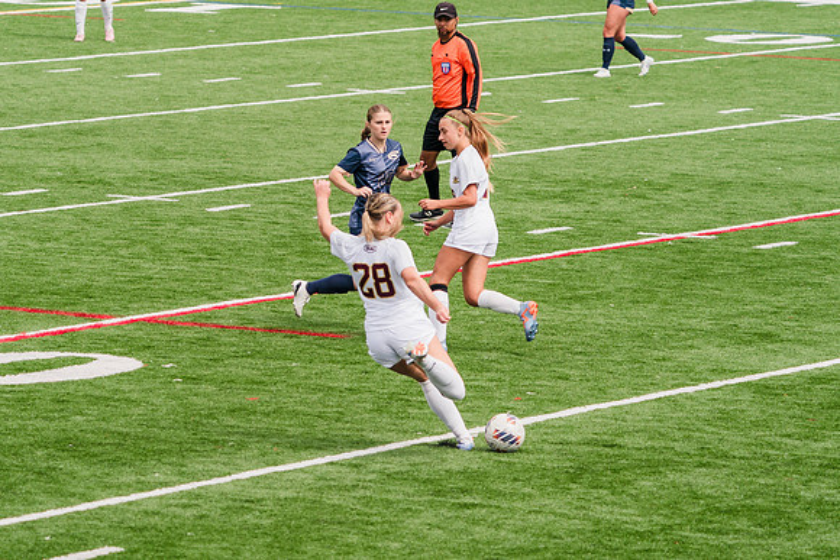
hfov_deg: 7.3
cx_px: 316
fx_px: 6542
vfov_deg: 4.9
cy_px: 272
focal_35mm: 280
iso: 400
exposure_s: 1/1600
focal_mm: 200
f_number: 5.6
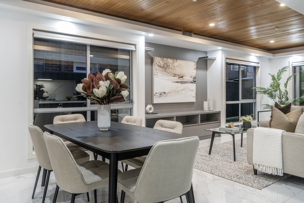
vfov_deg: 45.0
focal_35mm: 29
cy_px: 102
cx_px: 152
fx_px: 245
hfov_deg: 63.7
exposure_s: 1/4
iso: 160
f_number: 6.3
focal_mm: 29
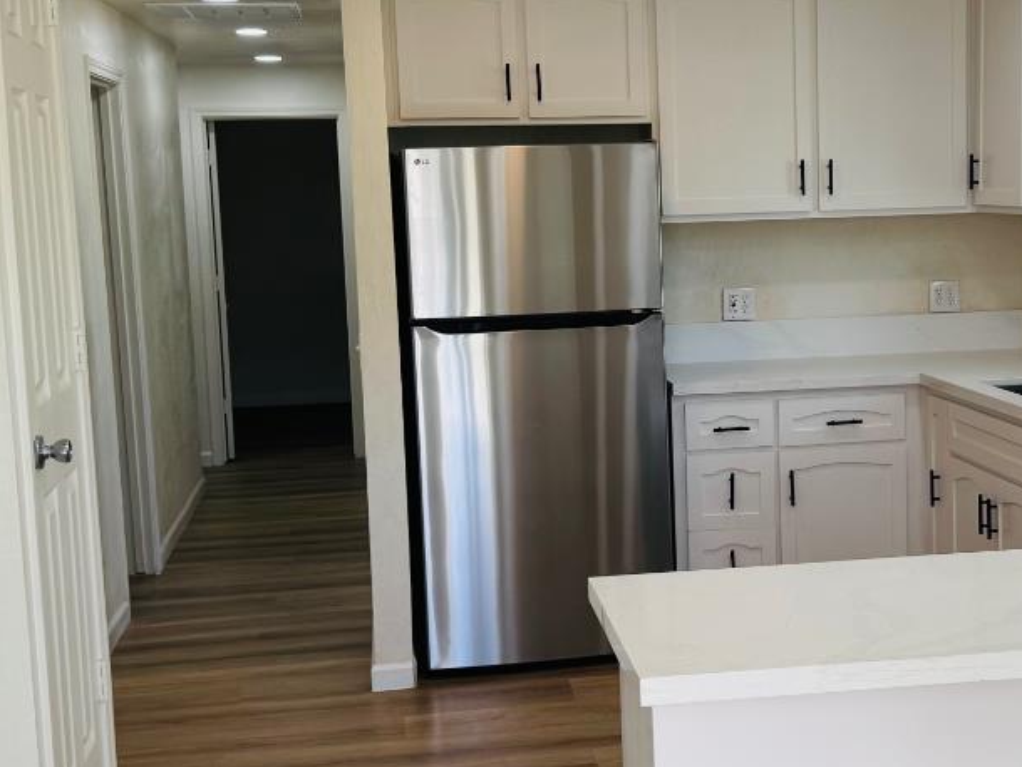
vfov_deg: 24.8
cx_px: 689
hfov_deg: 32.4
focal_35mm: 59
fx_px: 1743
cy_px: 351
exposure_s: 1/248
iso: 64
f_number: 1.78
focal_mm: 6.76
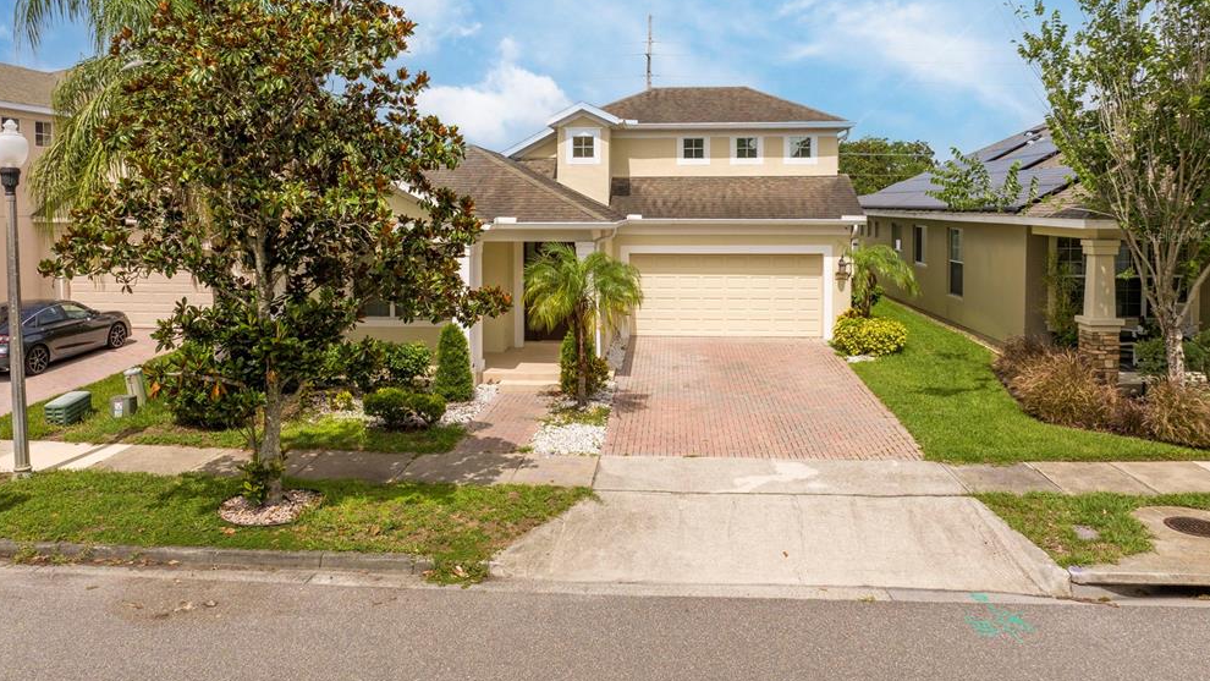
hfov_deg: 69.8
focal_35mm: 27
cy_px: 236
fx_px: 866
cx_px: 592
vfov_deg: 42.4
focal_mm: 12.29
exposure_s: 1/3200
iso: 100
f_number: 2.8
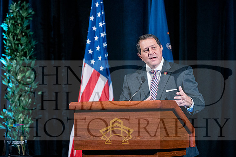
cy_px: 78
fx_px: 1357
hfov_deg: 9.9
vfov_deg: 6.6
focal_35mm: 207
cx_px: 118
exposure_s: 1/200
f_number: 3.5
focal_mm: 138
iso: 6400
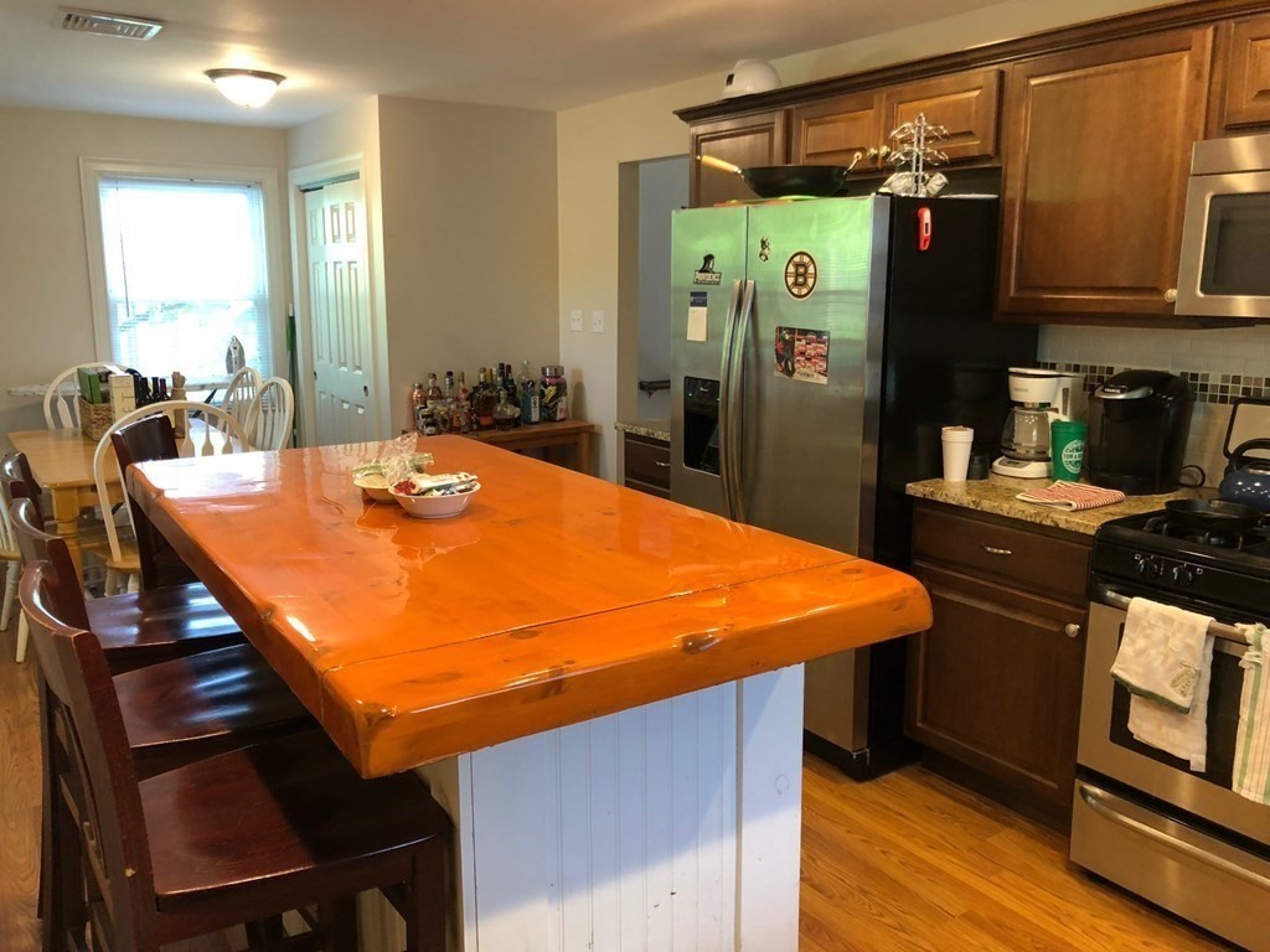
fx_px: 1027
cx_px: 635
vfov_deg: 49.7
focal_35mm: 28
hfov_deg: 63.4
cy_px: 476
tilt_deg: -10.5
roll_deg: +0.5
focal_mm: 4
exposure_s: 1/17
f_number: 1.8
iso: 40
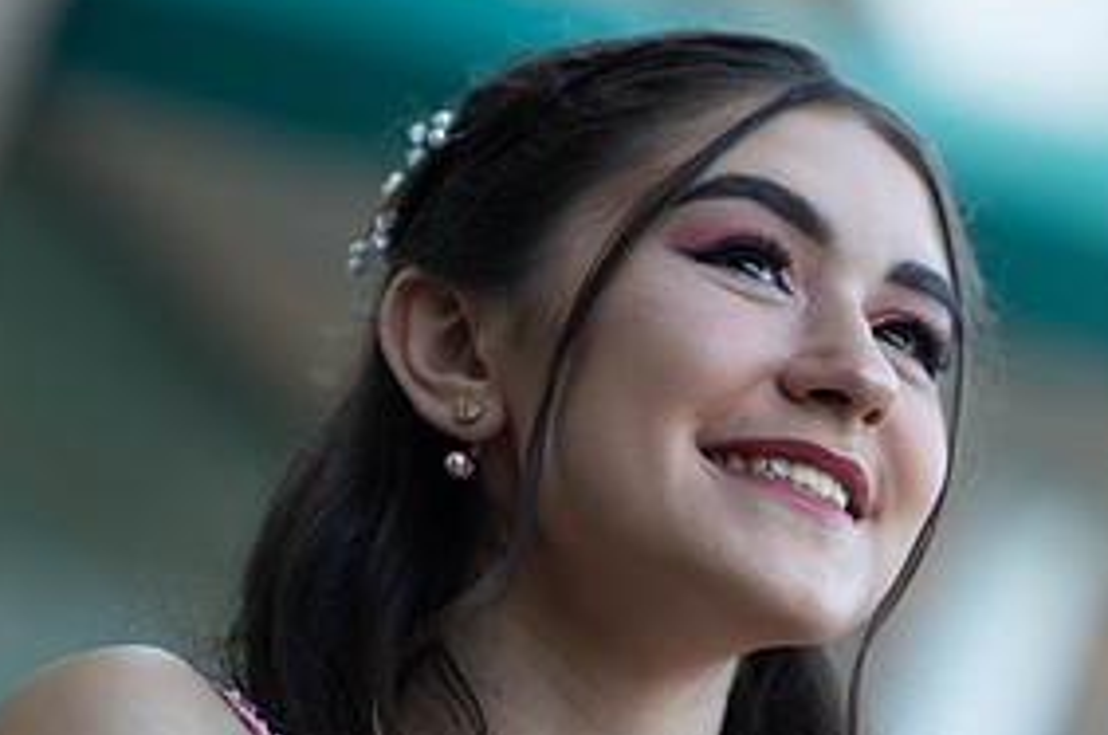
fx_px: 5377
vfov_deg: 7.8
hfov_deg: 11.7
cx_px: 986
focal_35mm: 175
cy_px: 641
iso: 250
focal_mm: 85
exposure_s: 1/640
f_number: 2
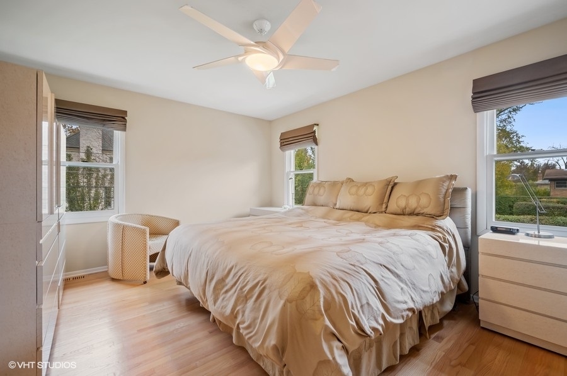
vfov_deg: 75.4
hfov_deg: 98.6
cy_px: 188
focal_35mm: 16
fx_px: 244
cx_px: 284
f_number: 9.5
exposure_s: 1
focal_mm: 15.5
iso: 200
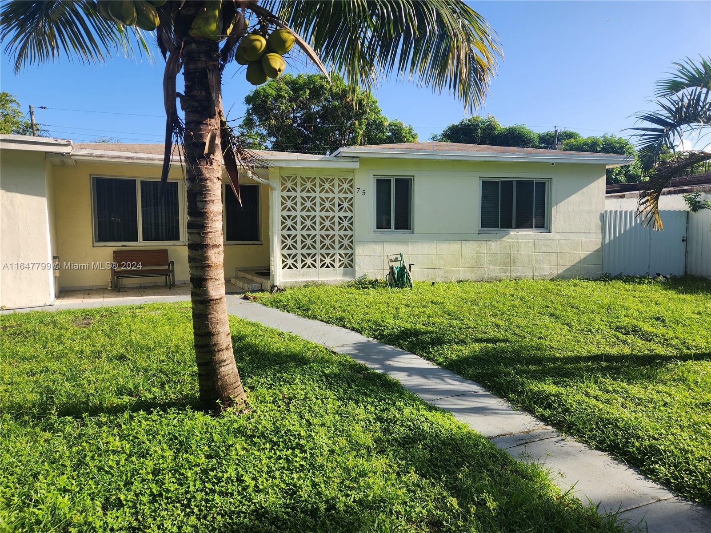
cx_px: 356
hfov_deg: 73.9
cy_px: 266
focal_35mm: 23
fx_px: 472
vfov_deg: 58.9
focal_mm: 5.4
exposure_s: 1/909
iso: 20
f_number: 1.8
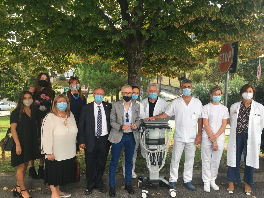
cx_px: 132
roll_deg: -2.0
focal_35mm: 29
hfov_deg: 61.7
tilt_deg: -4.3
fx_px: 221
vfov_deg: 48.2
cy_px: 99
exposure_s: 1/418
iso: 25
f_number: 2.2
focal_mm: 4.15
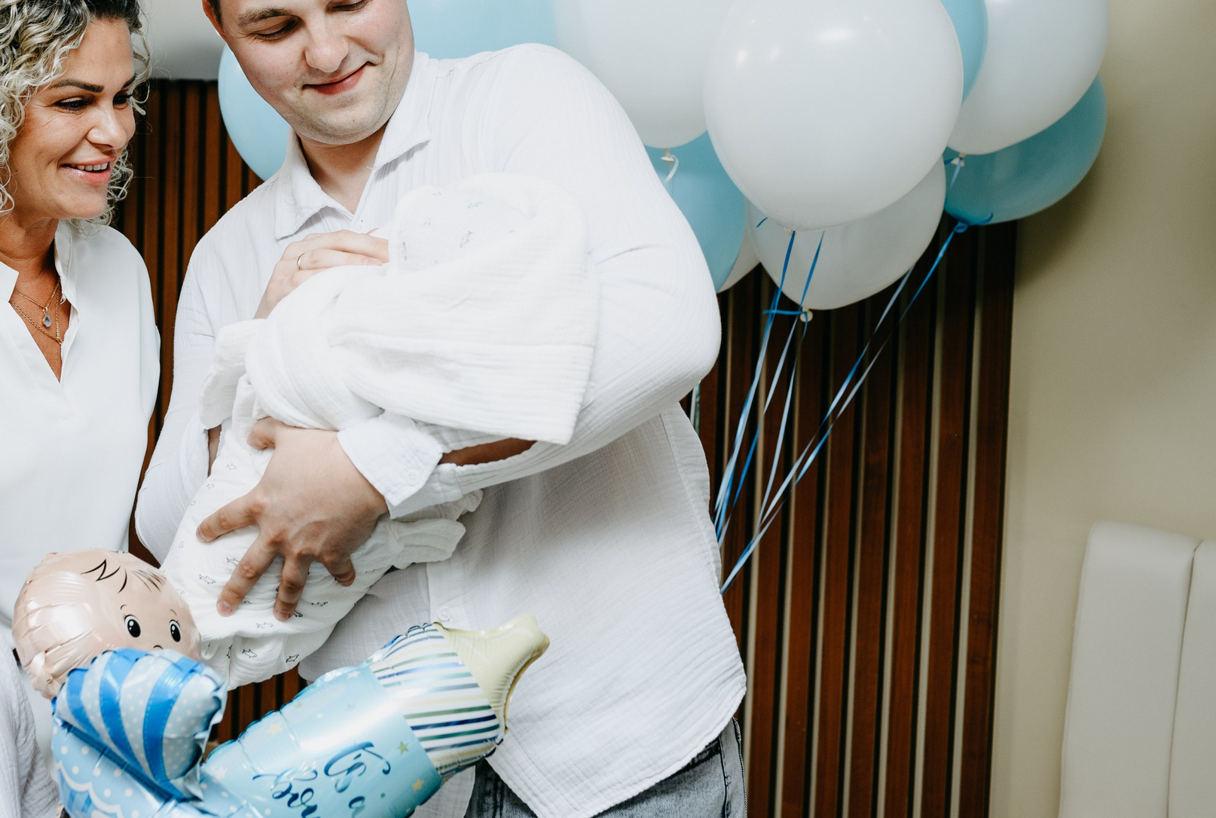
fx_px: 1965
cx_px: 375
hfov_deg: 34.0
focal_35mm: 58
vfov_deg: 23.3
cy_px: 204
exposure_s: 1/160
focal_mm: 35
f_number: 4
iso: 160
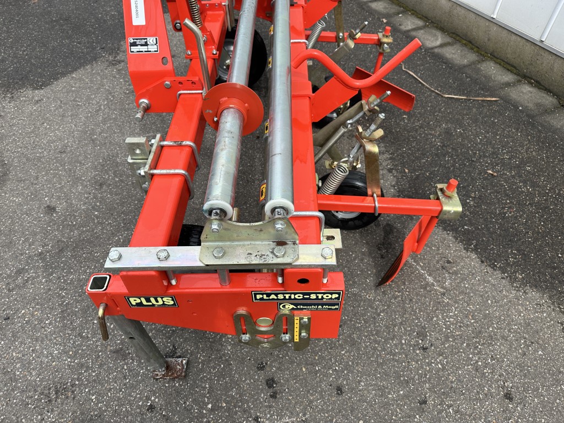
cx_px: 282
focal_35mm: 24
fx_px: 391
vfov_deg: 56.8
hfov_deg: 71.6
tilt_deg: -48.1
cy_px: 212
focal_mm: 6.86
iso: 80
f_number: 1.78
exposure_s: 1/1562
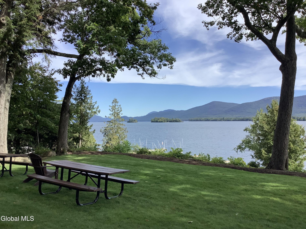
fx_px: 274
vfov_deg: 45.4
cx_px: 153
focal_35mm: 31
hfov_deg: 58.4
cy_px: 114
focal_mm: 3.3
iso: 25
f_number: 2.4
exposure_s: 1/1031
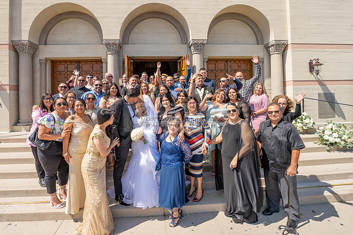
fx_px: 166
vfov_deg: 70.2
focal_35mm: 17
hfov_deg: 93.3
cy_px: 96
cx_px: 158
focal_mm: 14
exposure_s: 1/500
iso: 160
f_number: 5.6
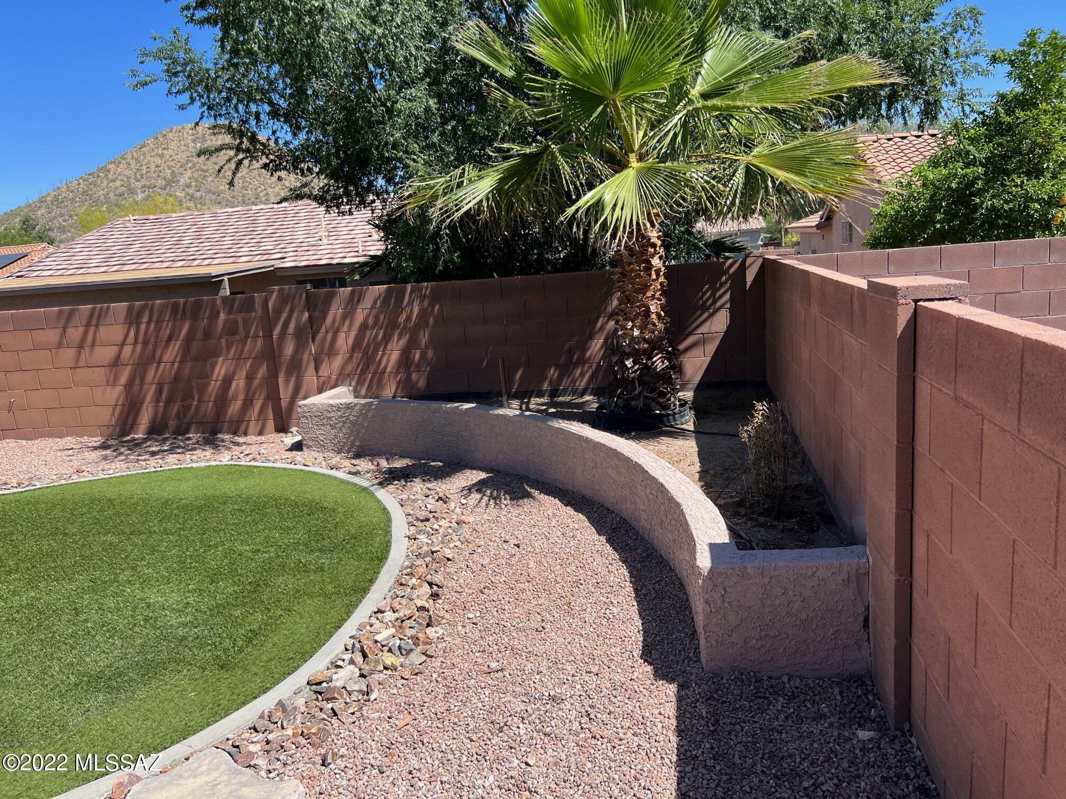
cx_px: 533
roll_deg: +5.1
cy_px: 400
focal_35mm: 26
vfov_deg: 53.1
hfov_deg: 67.3
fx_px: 801
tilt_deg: -7.3
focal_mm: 5.7
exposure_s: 1/2841
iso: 50
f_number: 1.5
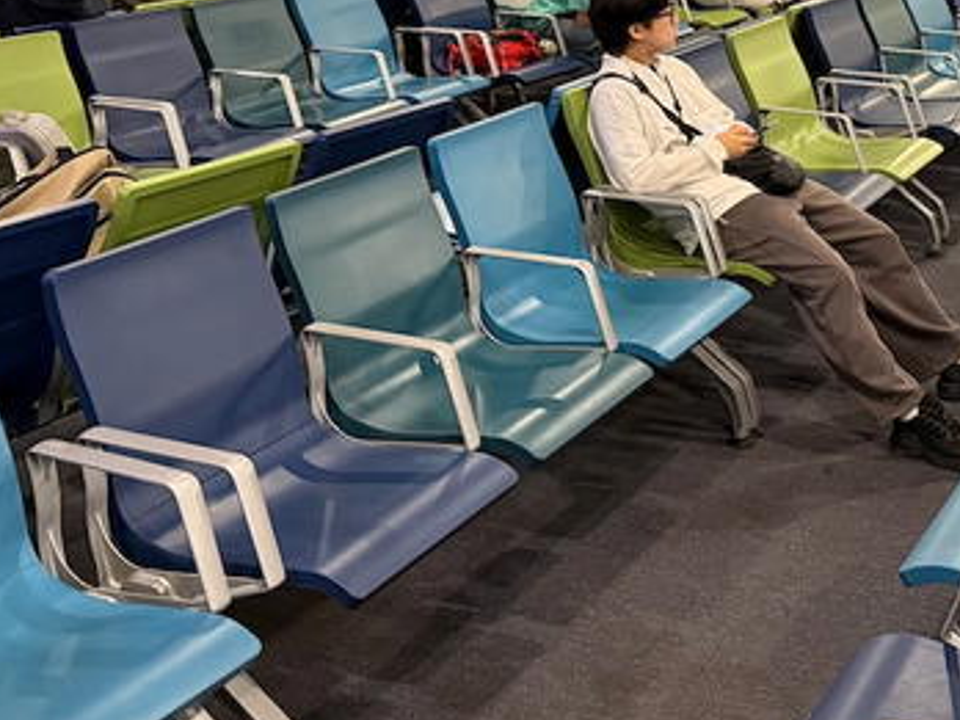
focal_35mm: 58
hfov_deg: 32.3
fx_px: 1609
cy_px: -124
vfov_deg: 23.3
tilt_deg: -2.8
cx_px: 778
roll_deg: -1.0
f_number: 1.78
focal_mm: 6.76
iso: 800
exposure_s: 1/40
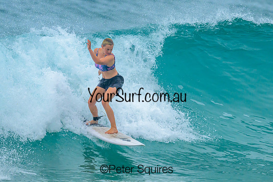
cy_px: 57
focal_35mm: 1100
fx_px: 8346
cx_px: 136
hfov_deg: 1.9
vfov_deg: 1.3
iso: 1250
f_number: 6.3
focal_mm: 800
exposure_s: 1/2500
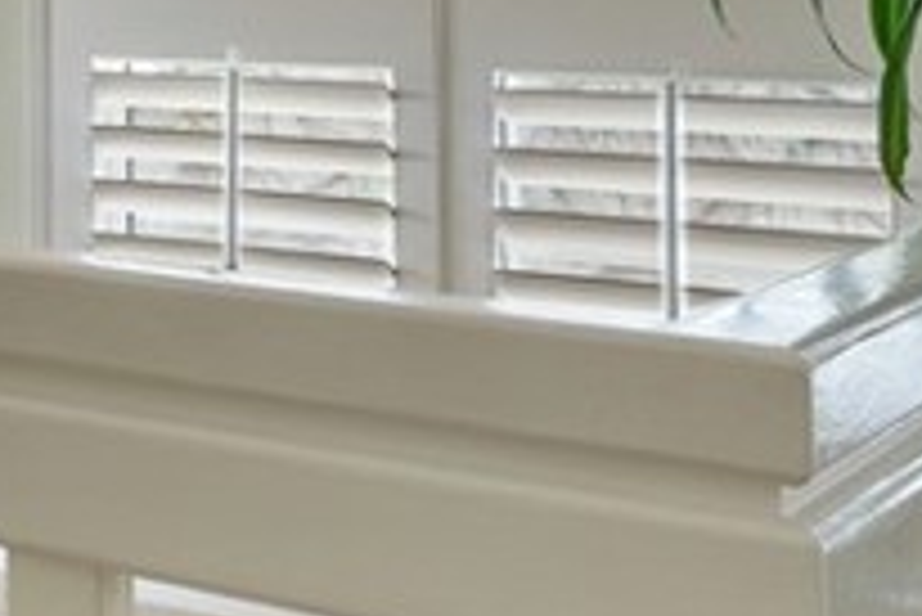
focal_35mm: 80
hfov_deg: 14.8
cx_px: -1322
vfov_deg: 16.6
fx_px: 2050
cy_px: -65
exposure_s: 1/15
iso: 320
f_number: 9
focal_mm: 16
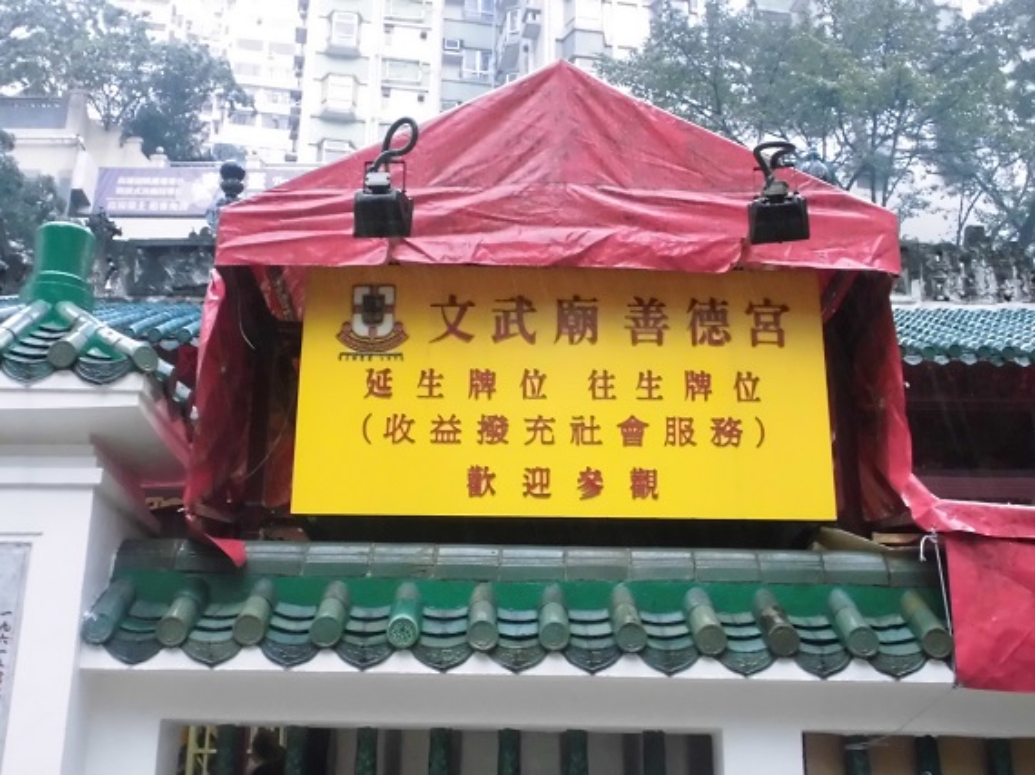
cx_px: 518
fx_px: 1315
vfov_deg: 32.9
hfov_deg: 43.0
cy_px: 388
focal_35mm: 44
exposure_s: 1/60
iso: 400
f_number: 4.2
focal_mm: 7.9
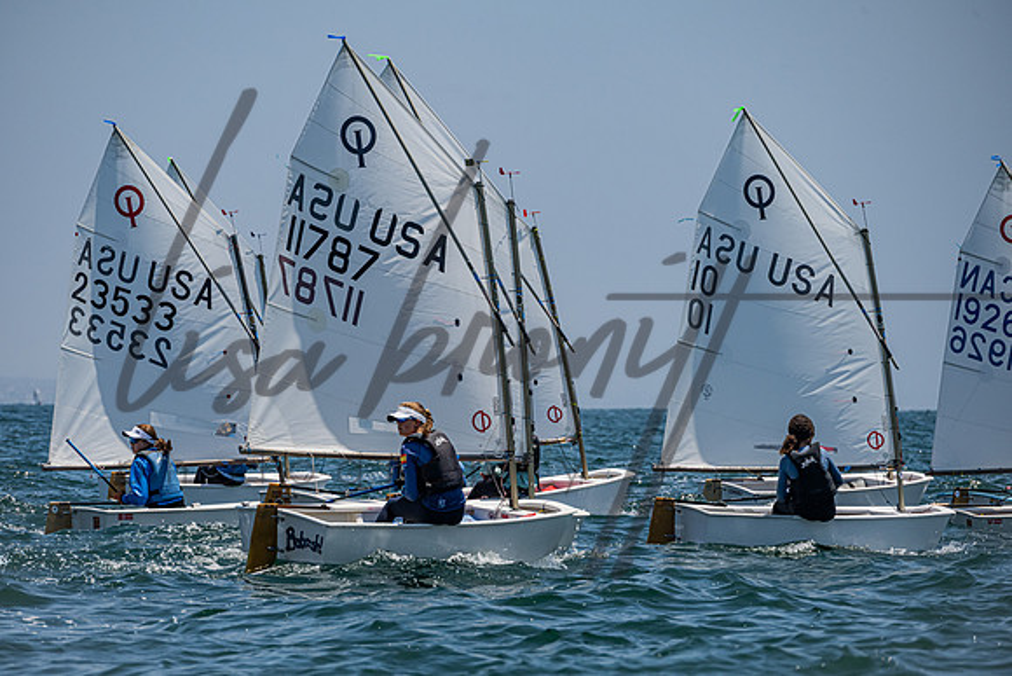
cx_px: 471
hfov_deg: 7.9
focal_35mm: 260
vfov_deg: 5.3
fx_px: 7320
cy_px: 362
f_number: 8
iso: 500
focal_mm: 240
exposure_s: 1/3200
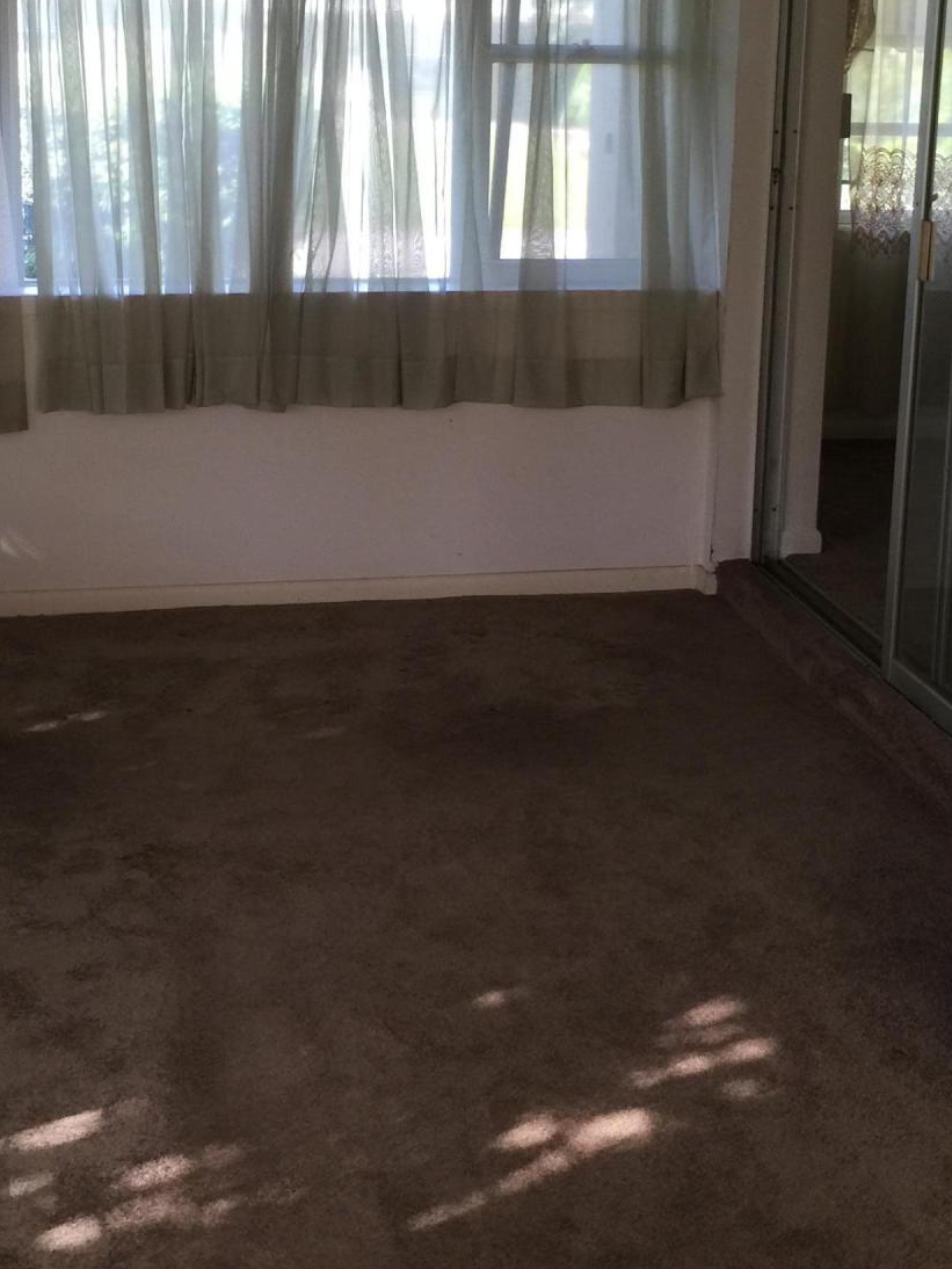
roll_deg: -1.4
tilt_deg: -8.4
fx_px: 1943
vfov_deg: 35.7
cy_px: 407
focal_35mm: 53
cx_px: 368
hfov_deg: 27.5
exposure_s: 1/30
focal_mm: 4.15
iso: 32
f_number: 2.2
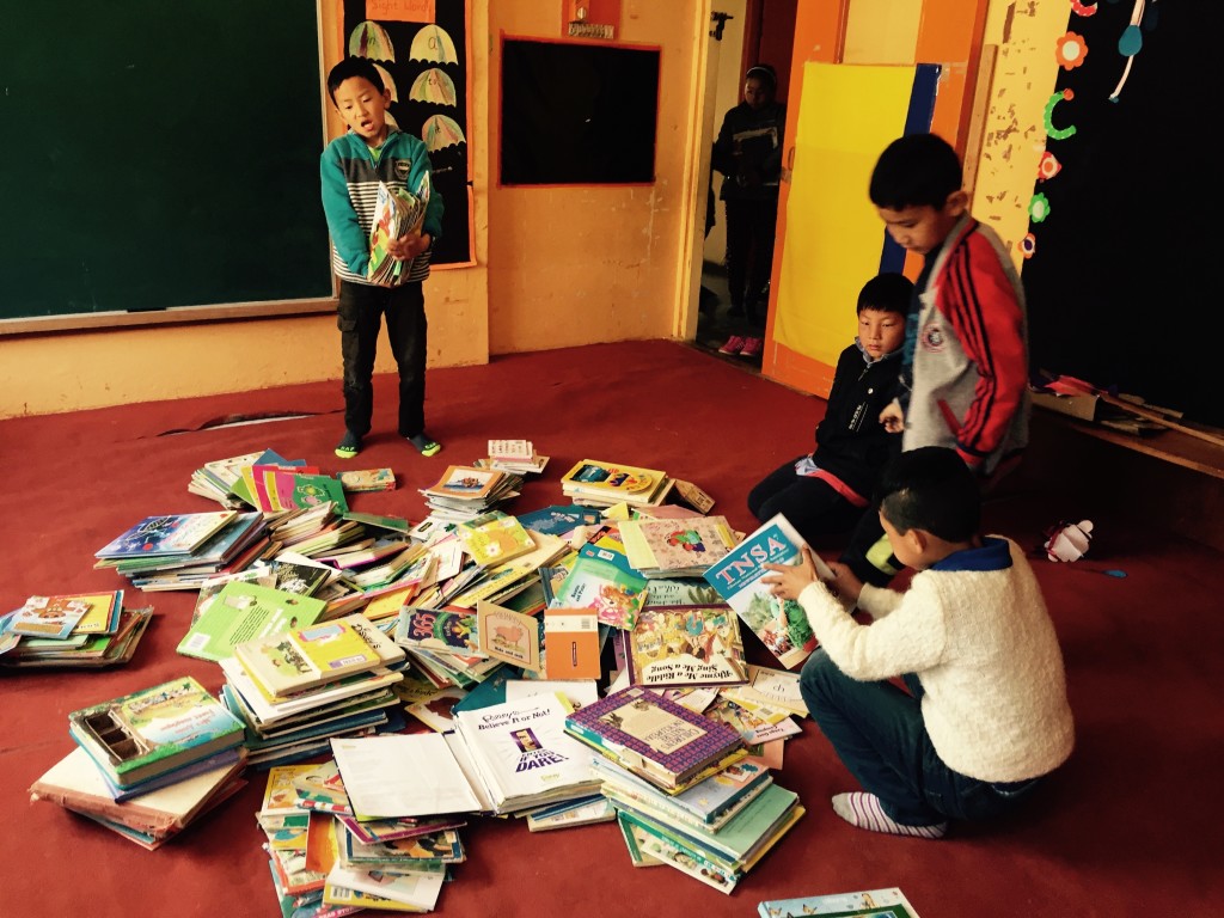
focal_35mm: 29
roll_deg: -1.9
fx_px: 1025
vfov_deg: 48.2
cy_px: 459
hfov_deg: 61.7
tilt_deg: -21.6
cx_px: 612
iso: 64
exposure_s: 1/30
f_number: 2.2
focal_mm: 4.15
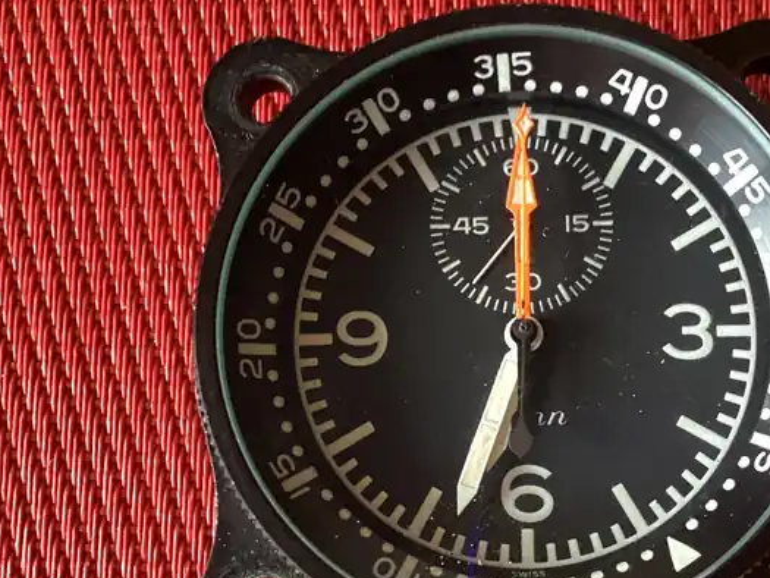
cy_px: 361
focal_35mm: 59
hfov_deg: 32.5
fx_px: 1313
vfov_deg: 24.8
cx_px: 506
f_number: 2.4
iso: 320
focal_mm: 3.3
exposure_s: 1/50
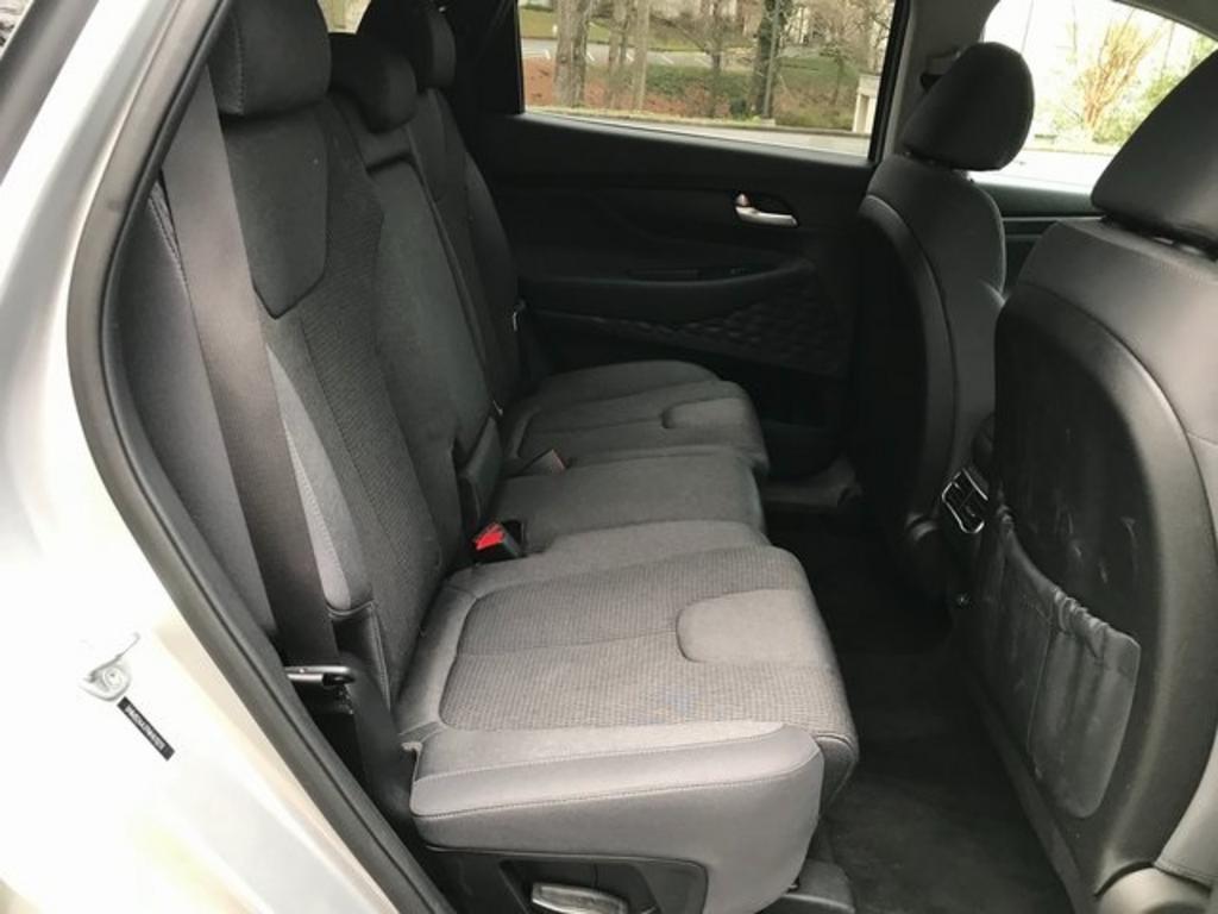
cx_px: 609
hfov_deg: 63.4
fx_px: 985
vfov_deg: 49.7
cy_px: 457
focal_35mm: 28
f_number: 1.8
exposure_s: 1/30
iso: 25
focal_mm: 3.99
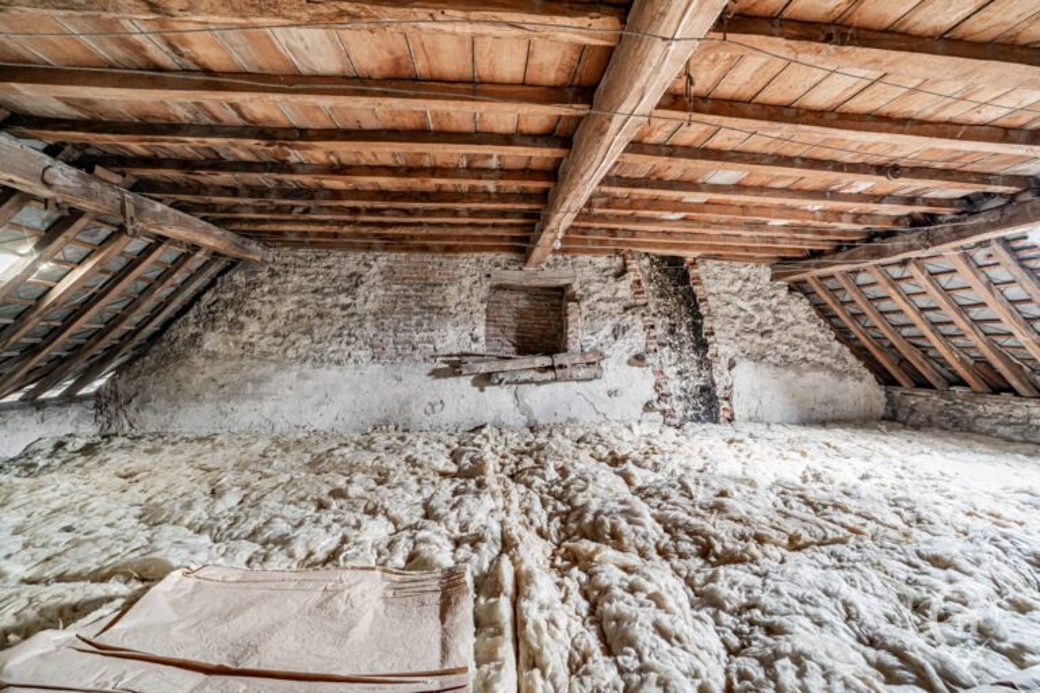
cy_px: 346
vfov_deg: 90.0
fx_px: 347
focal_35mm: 12
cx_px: 520
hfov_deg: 112.6
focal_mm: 12
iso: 500
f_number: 7.1
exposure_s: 1.3
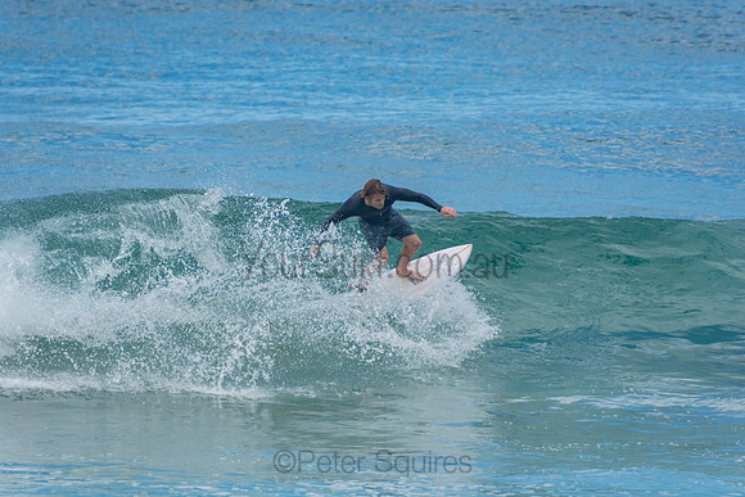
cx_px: 372
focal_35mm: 600
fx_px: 12419
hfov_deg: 3.4
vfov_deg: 2.3
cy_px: 248
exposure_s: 1/1250
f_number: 5.6
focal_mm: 400
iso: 250
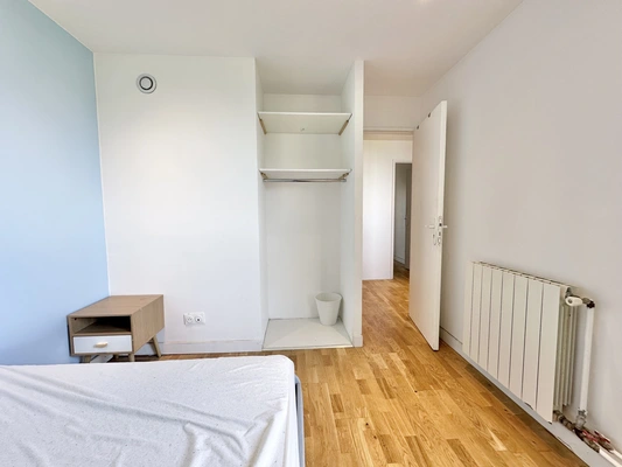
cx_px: 311
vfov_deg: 85.7
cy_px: 234
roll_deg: +0.6
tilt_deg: -4.5
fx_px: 252
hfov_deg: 102.1
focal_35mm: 14
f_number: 2.2
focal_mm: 2.22
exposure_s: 1/99
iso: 80
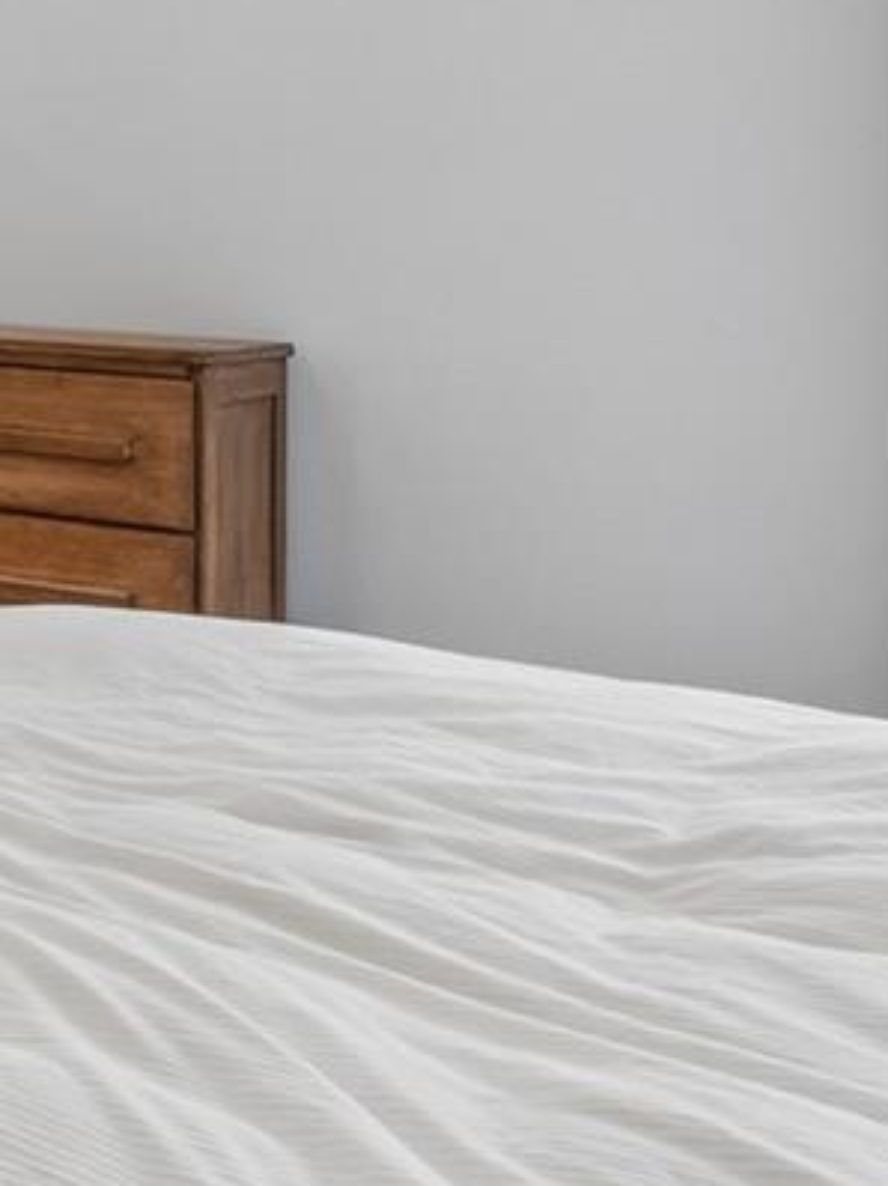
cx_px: -1001
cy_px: -3
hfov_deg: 16.8
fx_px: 1986
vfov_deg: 30.8
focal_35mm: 58
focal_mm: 10
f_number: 7.1
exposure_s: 1/25
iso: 100
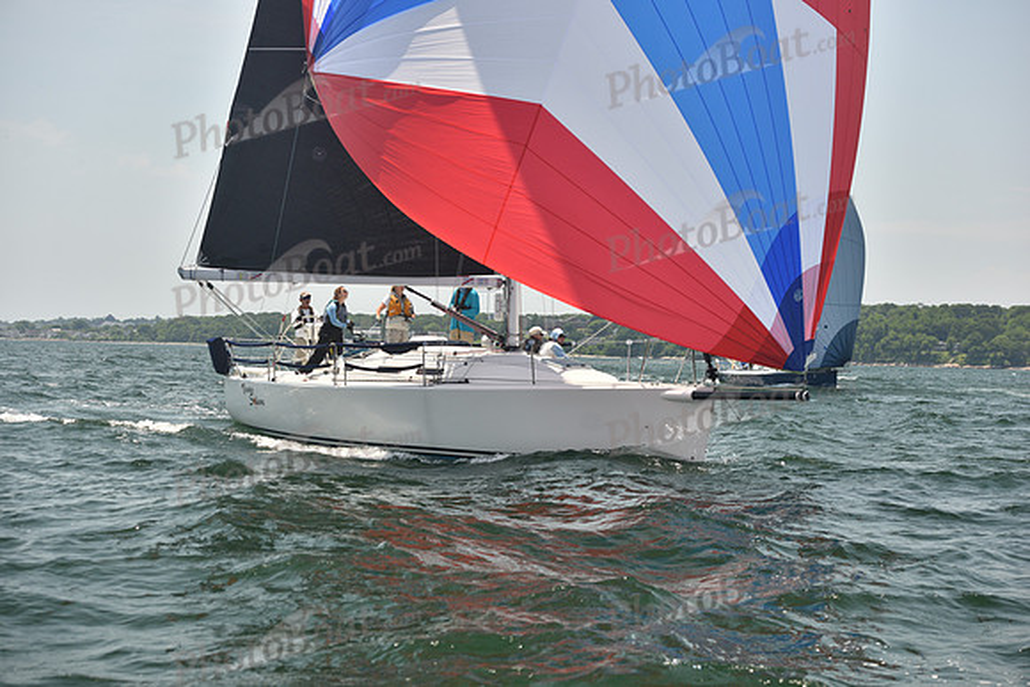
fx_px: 2003
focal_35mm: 70
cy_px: 344
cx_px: 515
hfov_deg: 28.8
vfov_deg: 19.5
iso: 250
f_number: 5
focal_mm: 70
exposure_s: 1/640
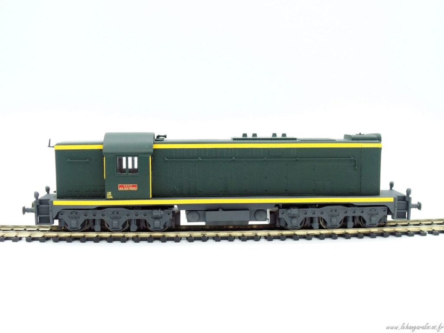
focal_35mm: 42
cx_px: 222
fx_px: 539
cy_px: 166
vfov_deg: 34.3
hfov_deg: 44.8
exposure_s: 1/320
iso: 320
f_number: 3.5
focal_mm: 9
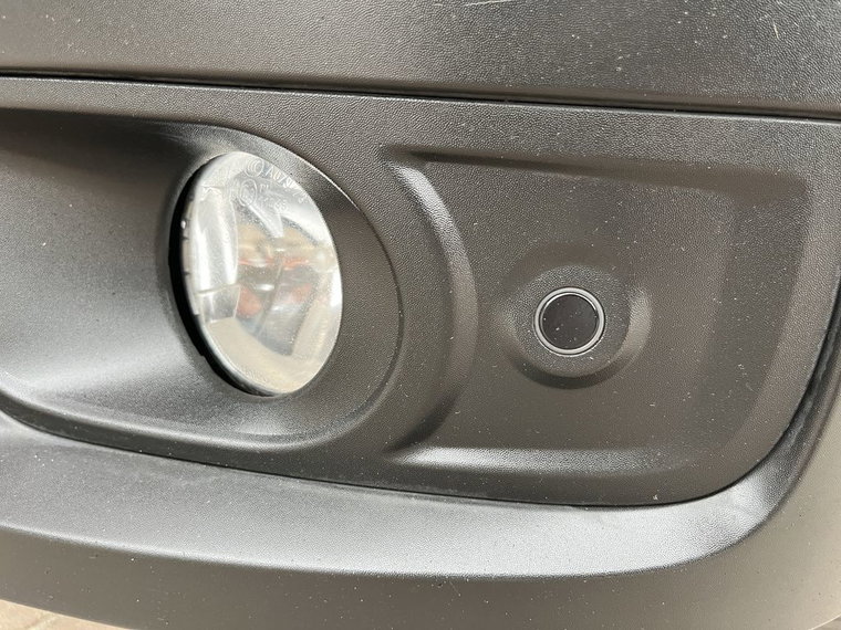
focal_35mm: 26
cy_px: 315
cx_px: 420
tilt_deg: -12.3
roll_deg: -4.5
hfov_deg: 67.3
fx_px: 632
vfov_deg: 53.1
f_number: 1.6
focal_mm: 5.1
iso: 125
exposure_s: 1/91
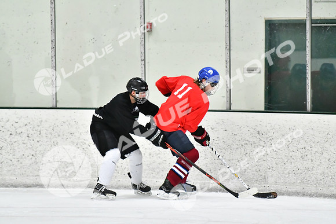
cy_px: 112
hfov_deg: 7.2
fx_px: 2660
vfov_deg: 4.8
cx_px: 168
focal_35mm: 285
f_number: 2.8
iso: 6400
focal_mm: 190
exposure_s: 1/1600
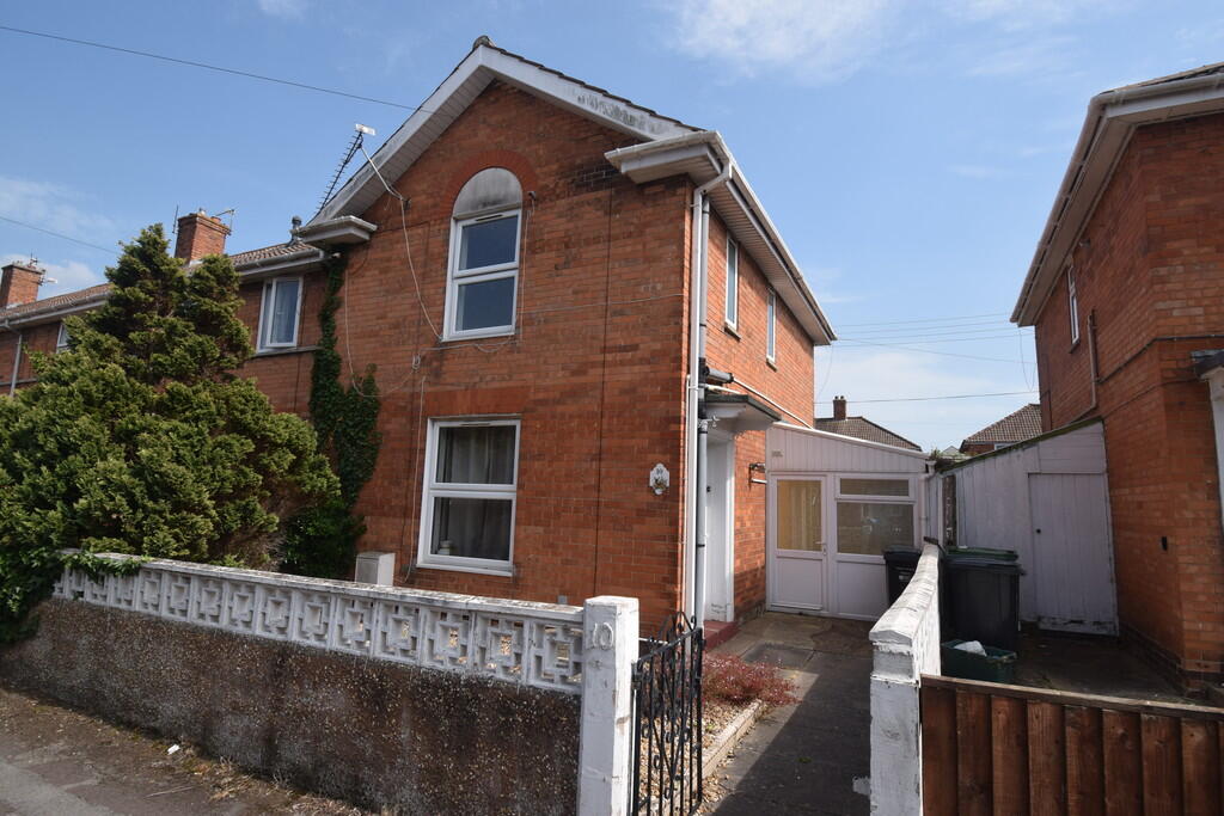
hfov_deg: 90.0
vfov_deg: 67.4
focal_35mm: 18
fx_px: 612
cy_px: 408
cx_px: 612
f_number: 9
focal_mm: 12
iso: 200
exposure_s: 1/320
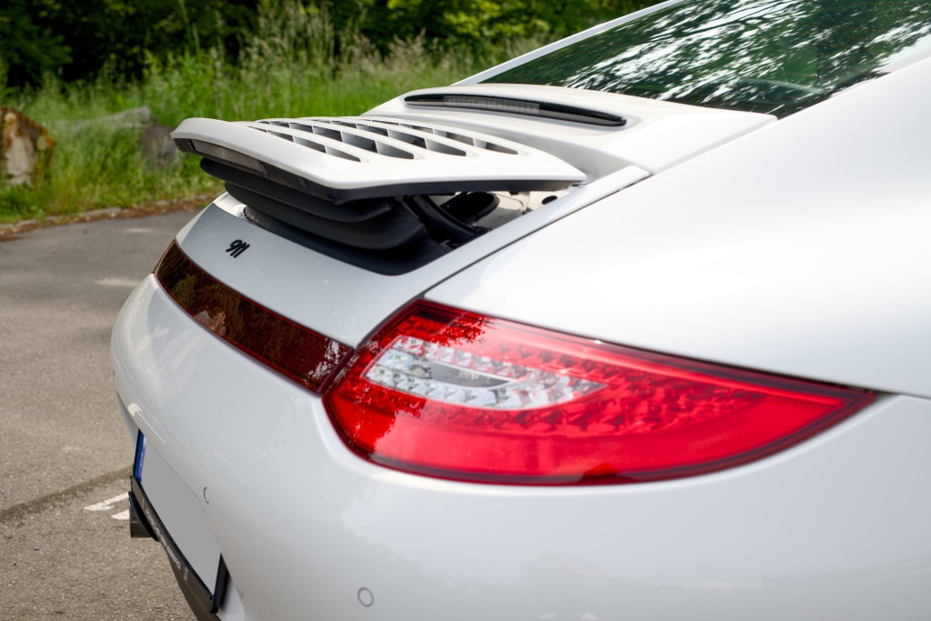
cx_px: 466
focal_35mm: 50
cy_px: 310
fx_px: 1293
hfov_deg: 39.6
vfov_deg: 27.0
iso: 100
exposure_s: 1/80
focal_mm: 50
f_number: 8
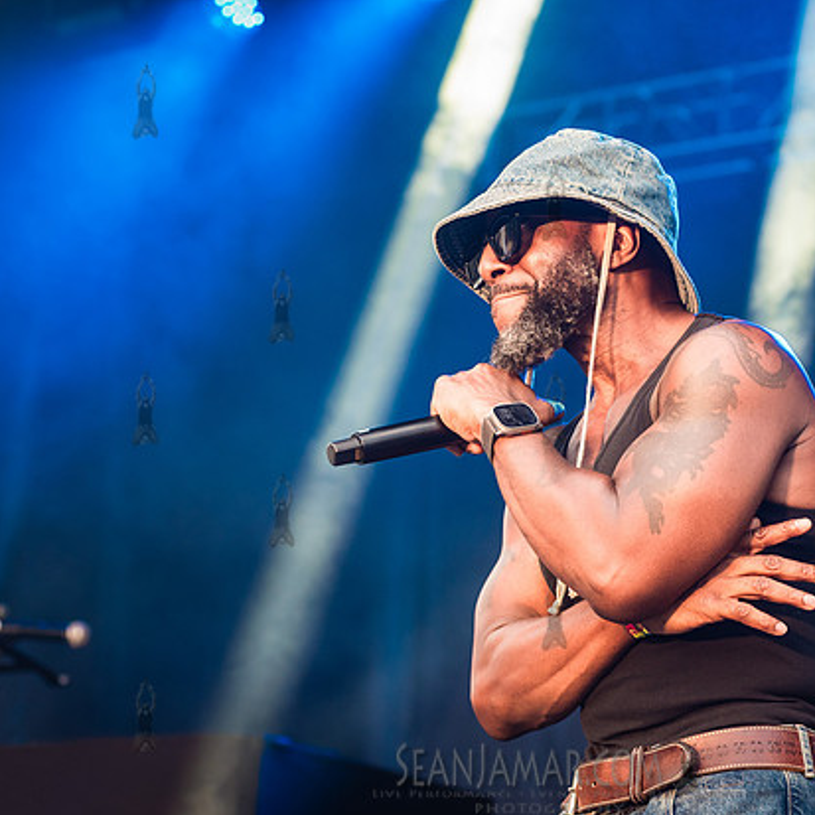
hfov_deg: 13.8
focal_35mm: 126
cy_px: 360
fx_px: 3356
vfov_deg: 13.8
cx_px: 601
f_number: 4
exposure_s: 1/500
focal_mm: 86
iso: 1000
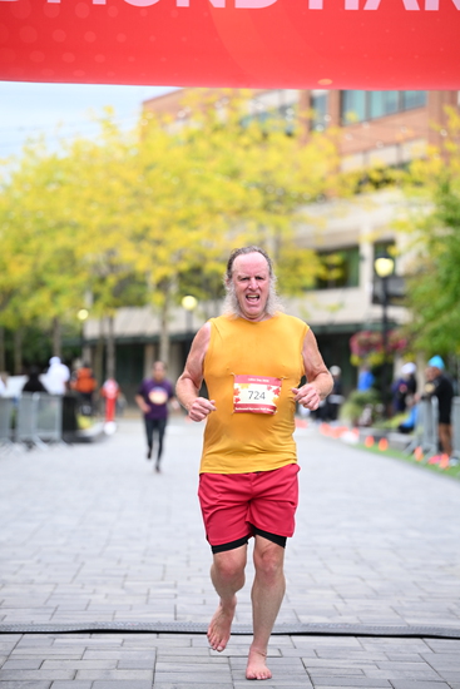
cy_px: 344
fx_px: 2107
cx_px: 230
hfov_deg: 12.5
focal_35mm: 110
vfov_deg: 18.6
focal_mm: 110
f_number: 2.8
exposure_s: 1/2000
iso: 640
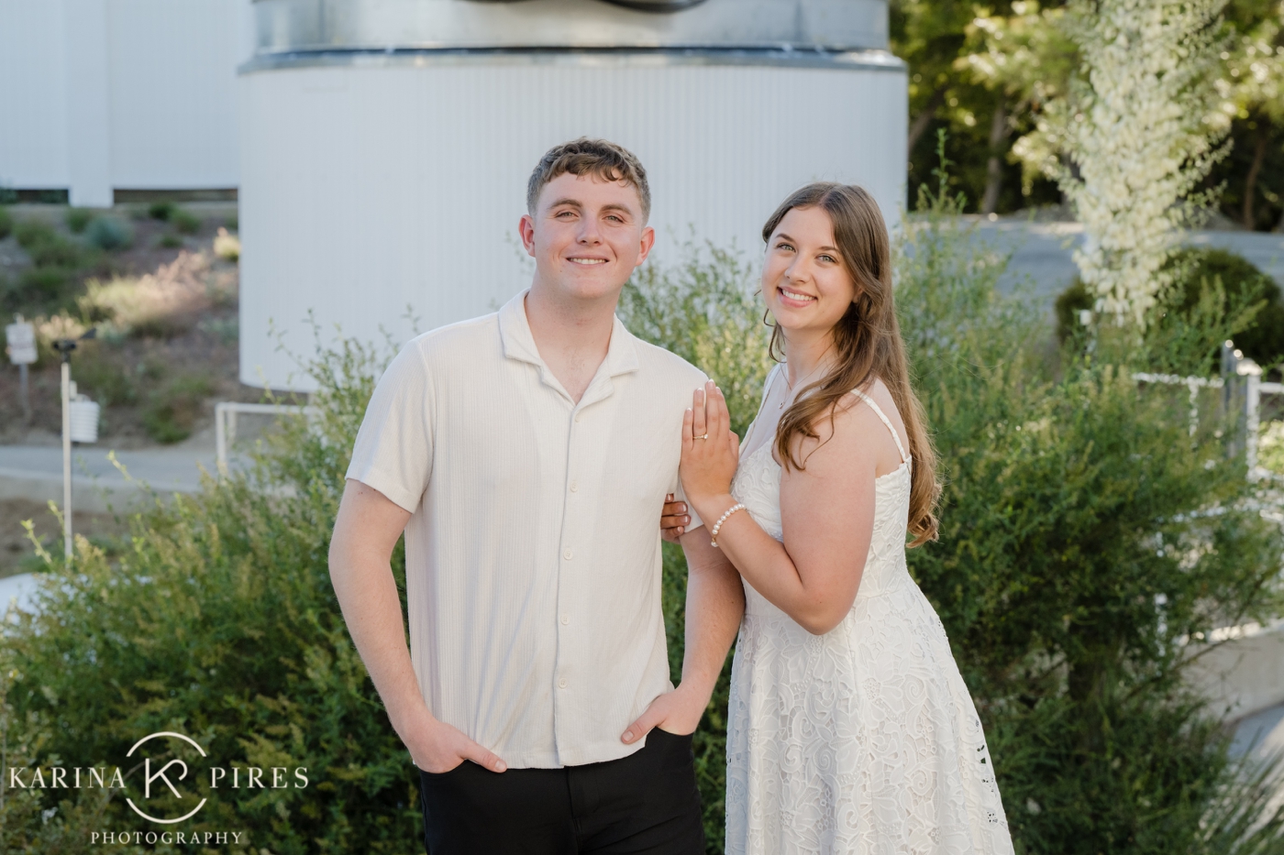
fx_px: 3209
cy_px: 428
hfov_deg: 22.6
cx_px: 642
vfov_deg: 15.2
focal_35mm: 90
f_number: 7.1
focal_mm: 90
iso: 1000
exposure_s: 1/640
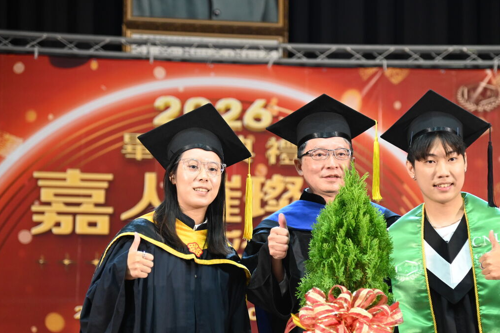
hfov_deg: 17.1
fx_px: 1666
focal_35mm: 120
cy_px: 209
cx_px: 296
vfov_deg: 11.4
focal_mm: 95
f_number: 4
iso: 3200
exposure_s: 1/250
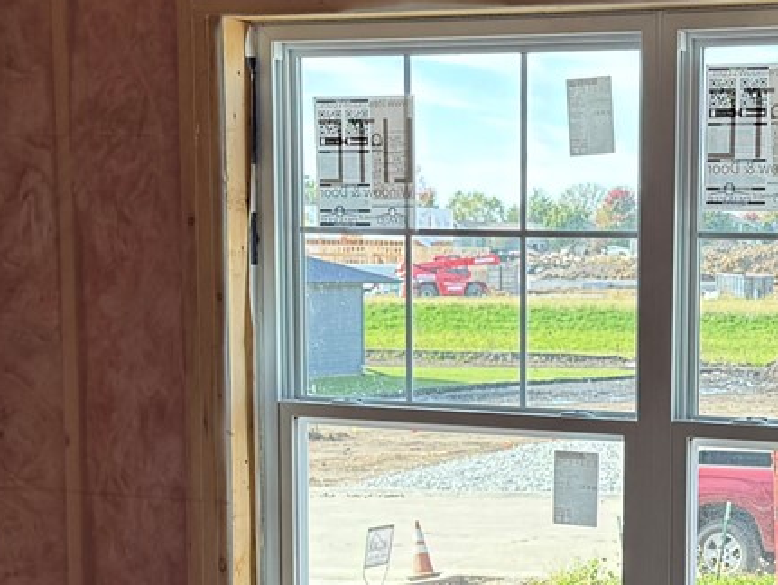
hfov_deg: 21.7
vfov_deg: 16.5
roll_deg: -1.2
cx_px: 641
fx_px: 2002
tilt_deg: -8.0
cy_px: 486
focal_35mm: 89
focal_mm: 6.76
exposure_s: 1/219
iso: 80
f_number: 1.78
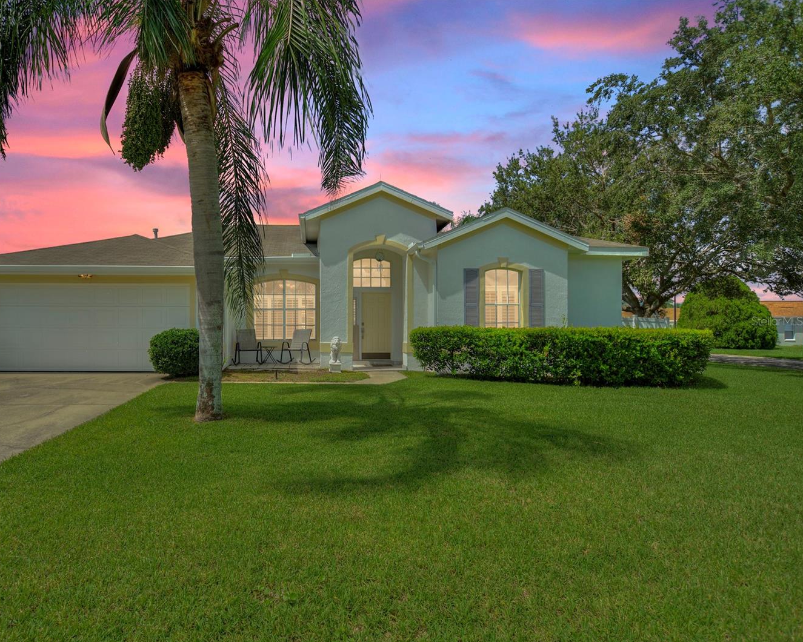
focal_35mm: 17
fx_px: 404
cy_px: 321
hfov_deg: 88.5
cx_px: 321
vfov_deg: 77.0
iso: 100
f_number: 4.5
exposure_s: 1/800
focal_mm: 10
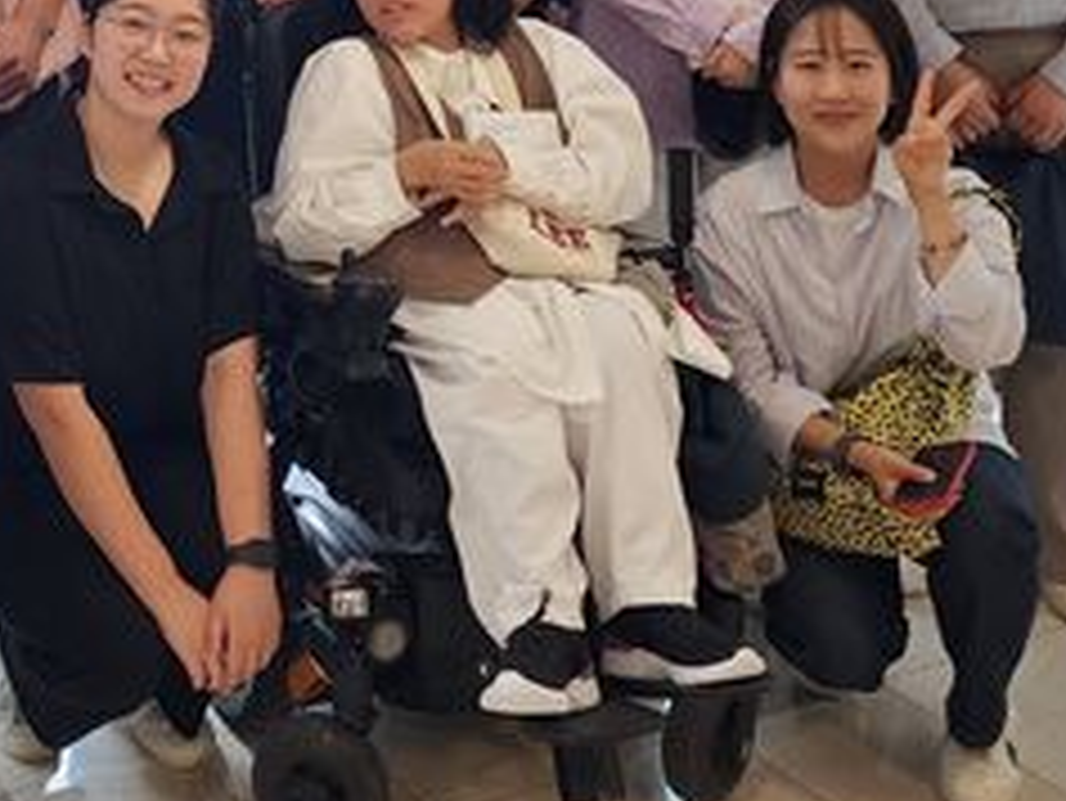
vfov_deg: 21.9
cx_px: 180
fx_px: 1941
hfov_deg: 29.8
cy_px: -101
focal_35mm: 63
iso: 125
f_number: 1.8
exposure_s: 1/120
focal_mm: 6.4
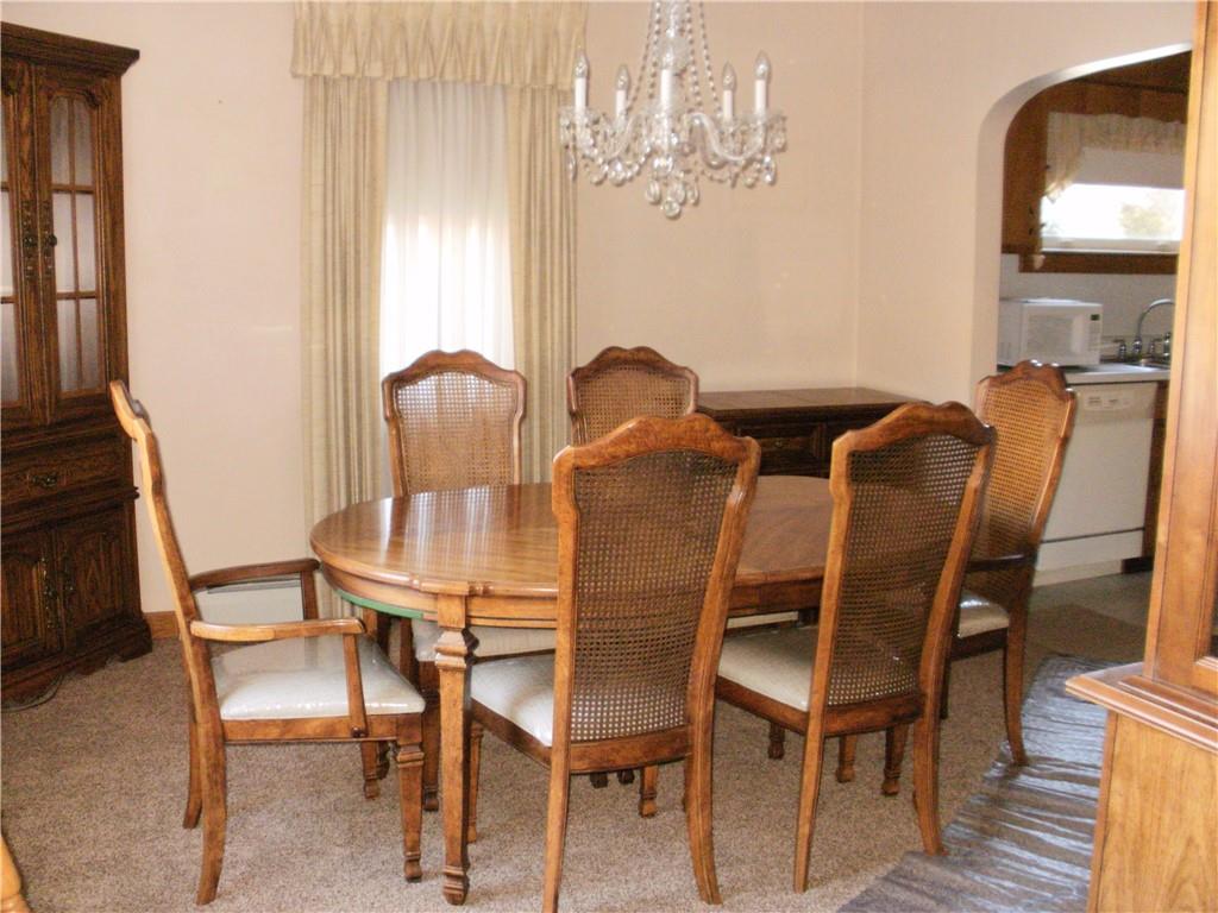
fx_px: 1267
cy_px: 456
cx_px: 609
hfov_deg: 51.4
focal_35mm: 36
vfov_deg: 39.7
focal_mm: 6.3
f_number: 3.5
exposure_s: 1/30
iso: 400
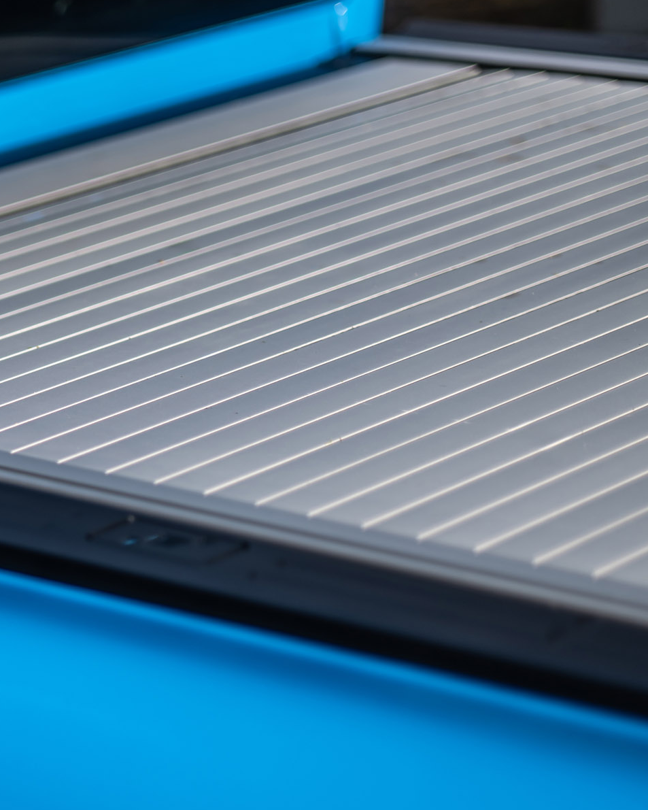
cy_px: 676
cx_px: -532
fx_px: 3308
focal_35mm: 138
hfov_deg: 10.5
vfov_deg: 13.9
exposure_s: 1/800
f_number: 1.3
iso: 32
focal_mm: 50
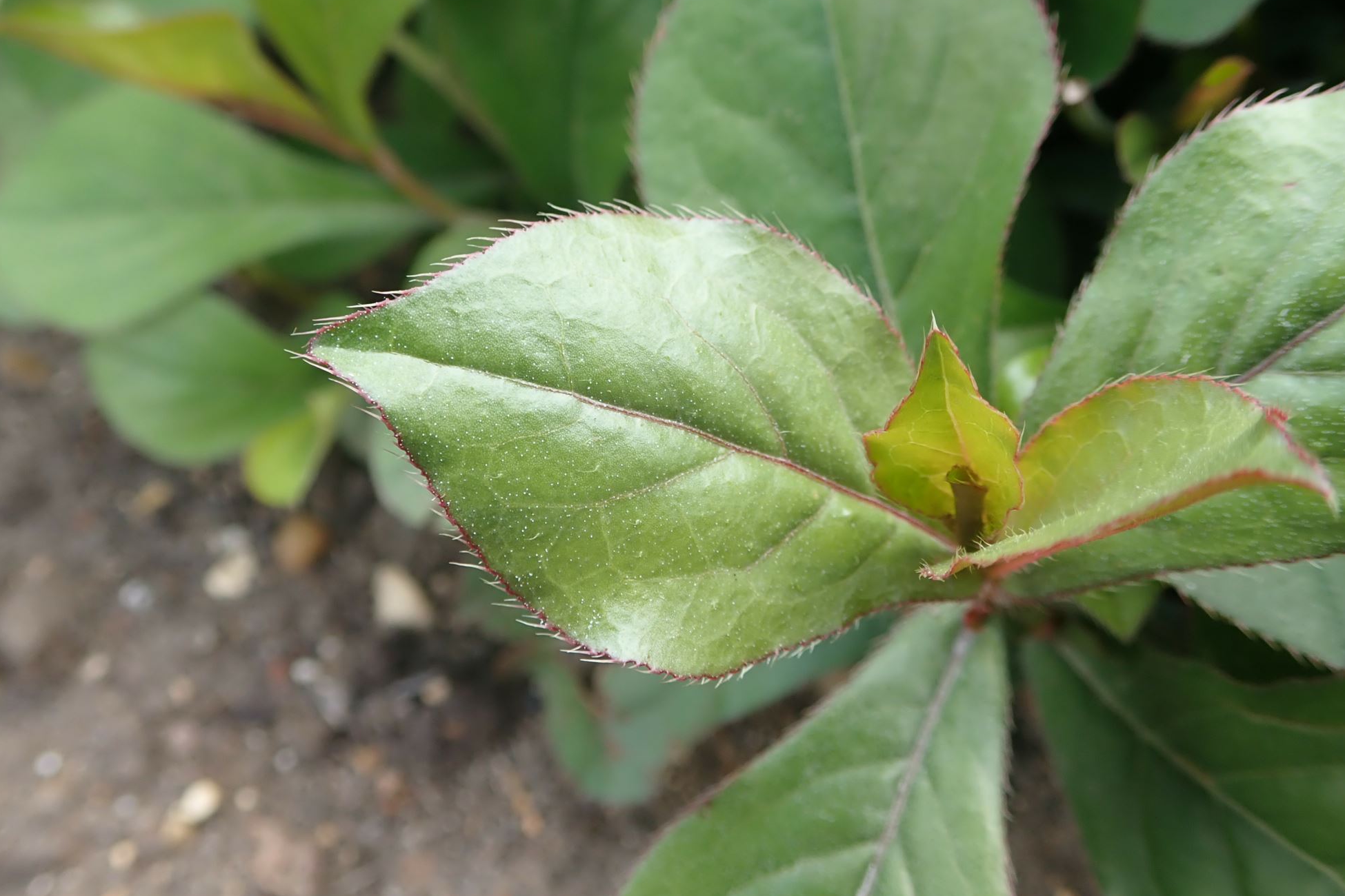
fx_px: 1195
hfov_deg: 58.7
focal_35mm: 32
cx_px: 686
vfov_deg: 41.0
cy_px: 385
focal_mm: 5.5
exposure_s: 1/125
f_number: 3.2
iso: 100
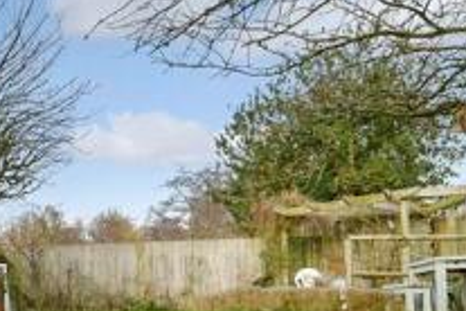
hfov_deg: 31.2
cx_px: -47
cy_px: 299
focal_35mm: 57
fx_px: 738
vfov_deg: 23.0
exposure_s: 1/125
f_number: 8
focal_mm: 12
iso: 160
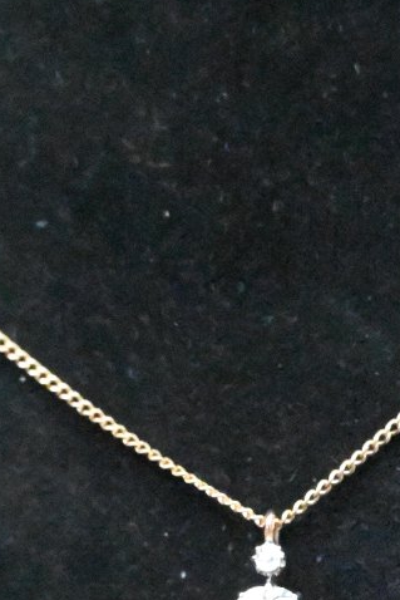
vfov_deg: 15.5
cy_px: 675
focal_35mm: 128
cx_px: 330
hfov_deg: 10.7
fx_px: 2132
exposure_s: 1/4000
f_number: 6.3
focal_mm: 34
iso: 51200
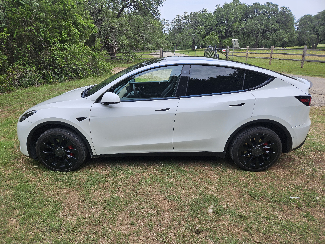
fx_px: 216
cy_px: 122
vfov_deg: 58.9
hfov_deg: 73.9
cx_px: 162
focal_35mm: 23
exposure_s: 1/927
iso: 25
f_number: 1.8
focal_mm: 5.4
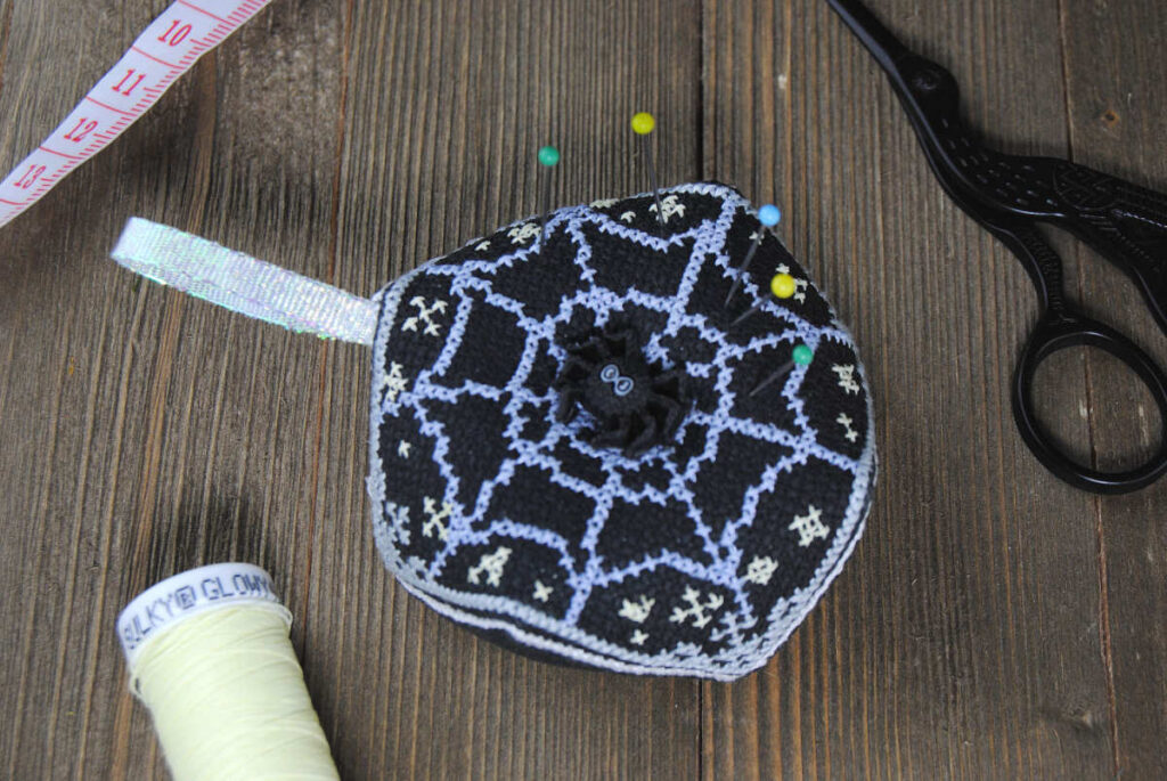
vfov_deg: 16.6
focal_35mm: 82
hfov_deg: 24.6
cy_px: 390
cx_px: 584
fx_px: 2677
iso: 200
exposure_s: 1/40
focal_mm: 55
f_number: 9
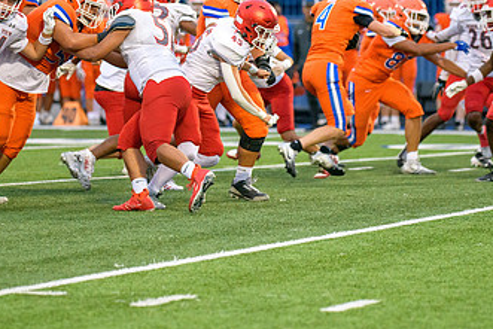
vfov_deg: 4.6
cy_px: 77
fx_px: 4083
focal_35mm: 298
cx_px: 246
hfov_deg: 6.9
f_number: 2.8
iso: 1600
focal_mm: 170
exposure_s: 1/2000
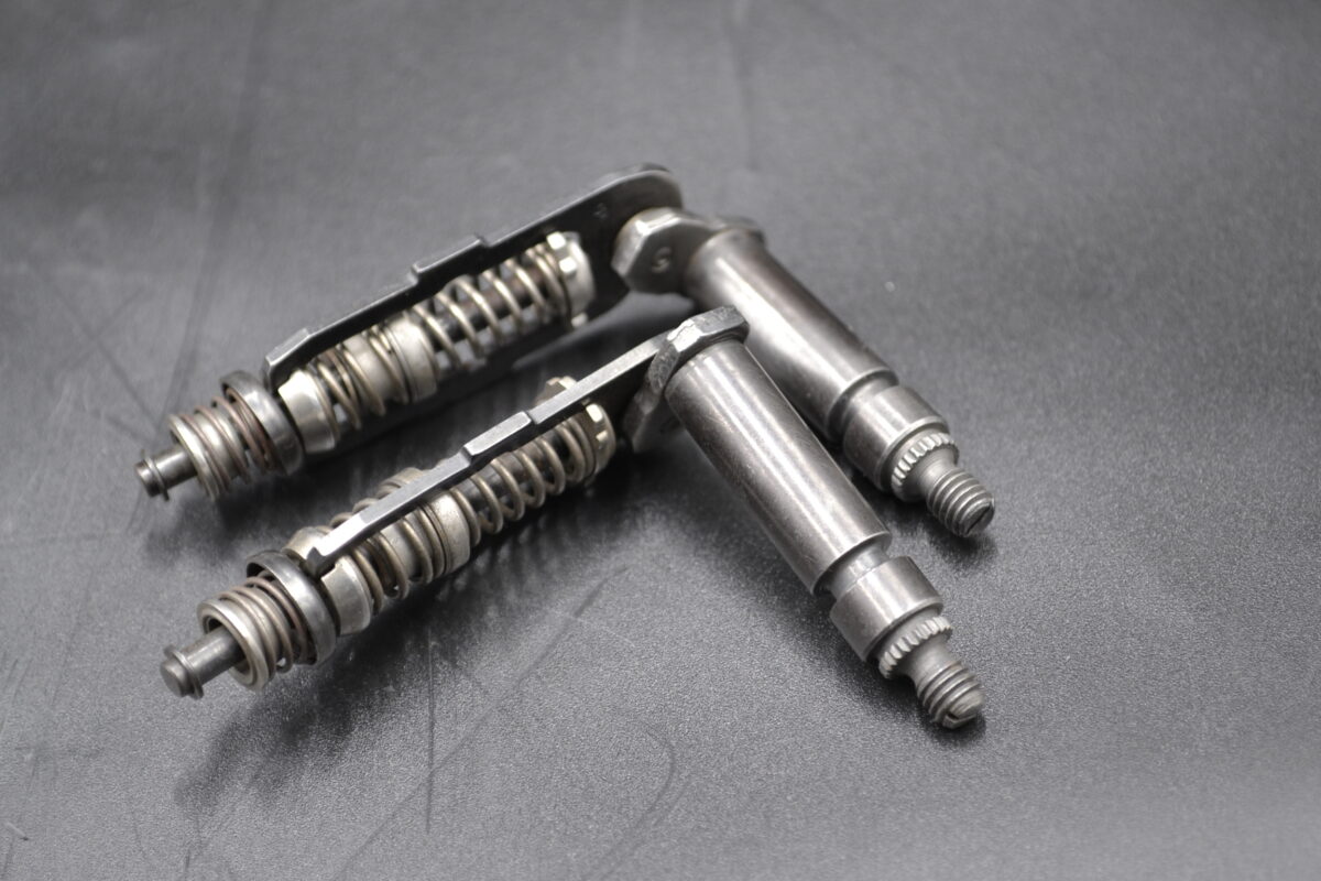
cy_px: 440
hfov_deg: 28.1
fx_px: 2642
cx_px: 660
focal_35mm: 72
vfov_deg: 18.9
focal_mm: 48
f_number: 5.3
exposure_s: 1/20
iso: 400
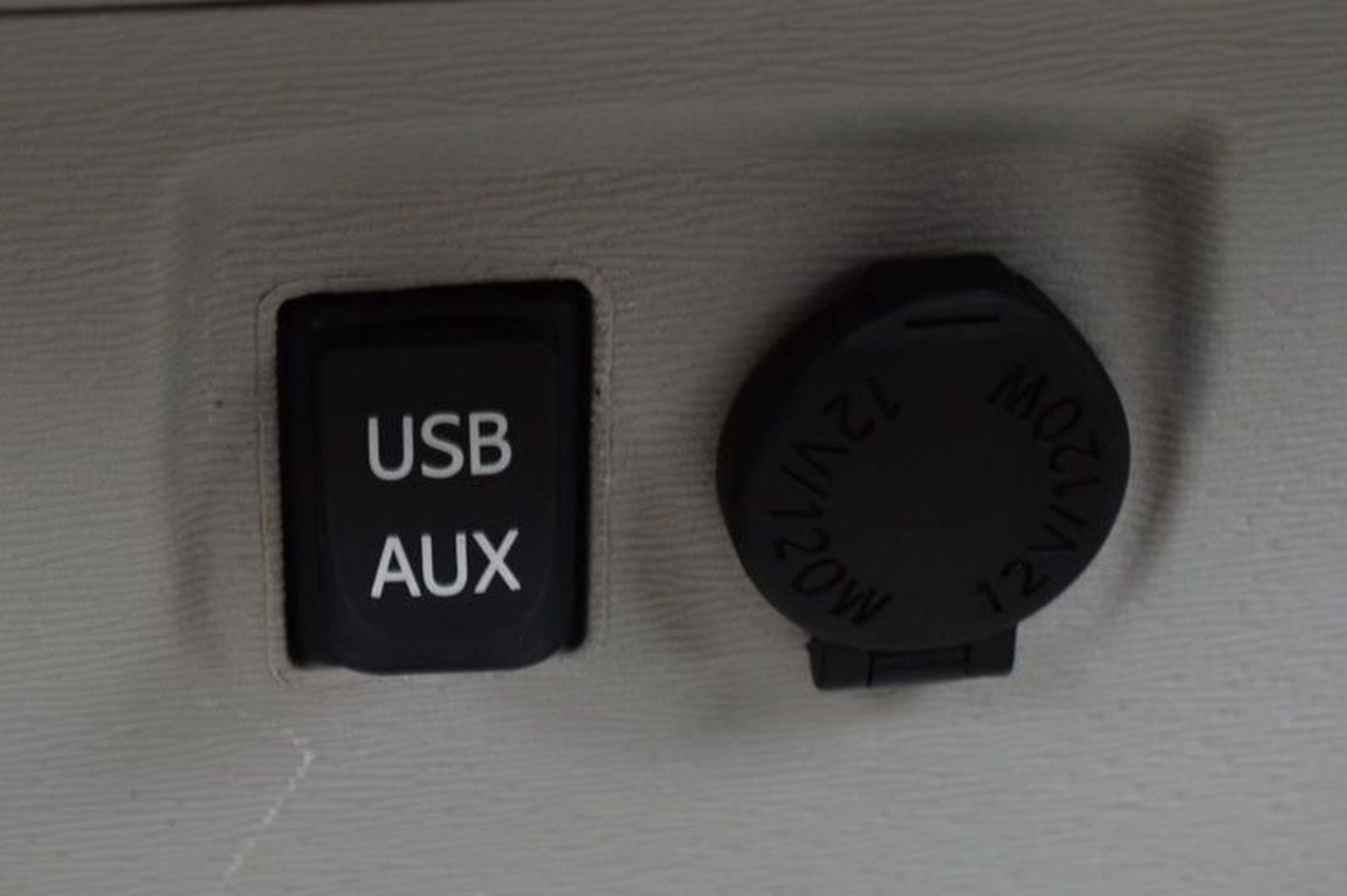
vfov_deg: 13.5
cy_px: 483
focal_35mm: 101
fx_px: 3777
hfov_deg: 20.2
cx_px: 596
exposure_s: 1/15
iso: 500
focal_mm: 48
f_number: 6.3
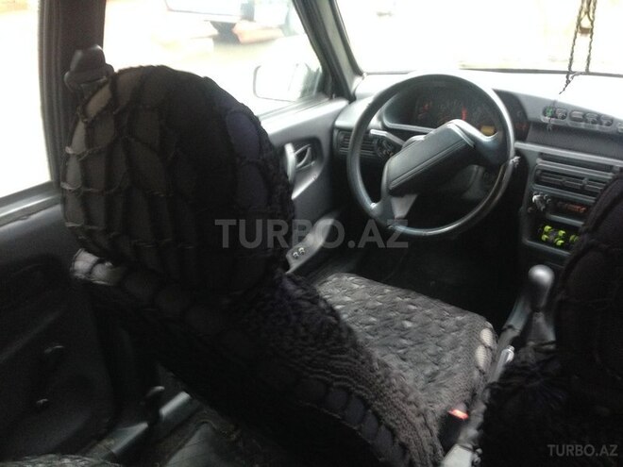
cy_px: 234
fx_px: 594
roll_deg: -0.3
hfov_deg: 55.4
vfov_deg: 42.9
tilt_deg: -30.8
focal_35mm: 33
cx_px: 312
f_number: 2.4
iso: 250
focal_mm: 4.12
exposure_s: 1/20
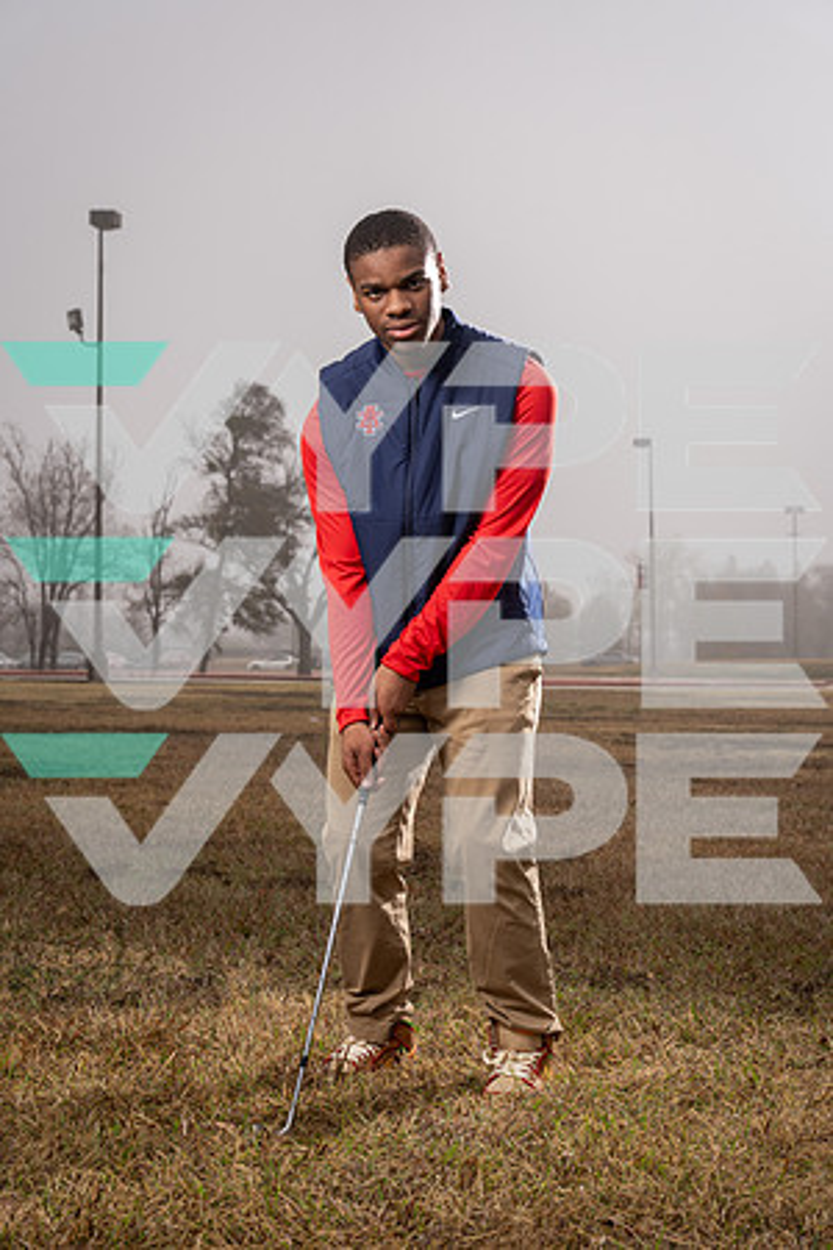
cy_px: 625
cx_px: 416
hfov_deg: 19.5
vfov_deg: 28.8
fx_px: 2429
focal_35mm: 70
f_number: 8
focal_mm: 70
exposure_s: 1/250
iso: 200
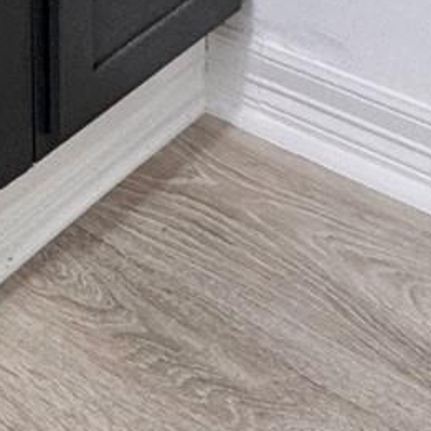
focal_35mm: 97
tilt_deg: -2.9
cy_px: -747
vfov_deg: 12.1
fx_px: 1366
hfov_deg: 17.8
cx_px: 324
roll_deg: +3.6
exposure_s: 1/99
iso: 100
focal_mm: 2.22
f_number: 2.2
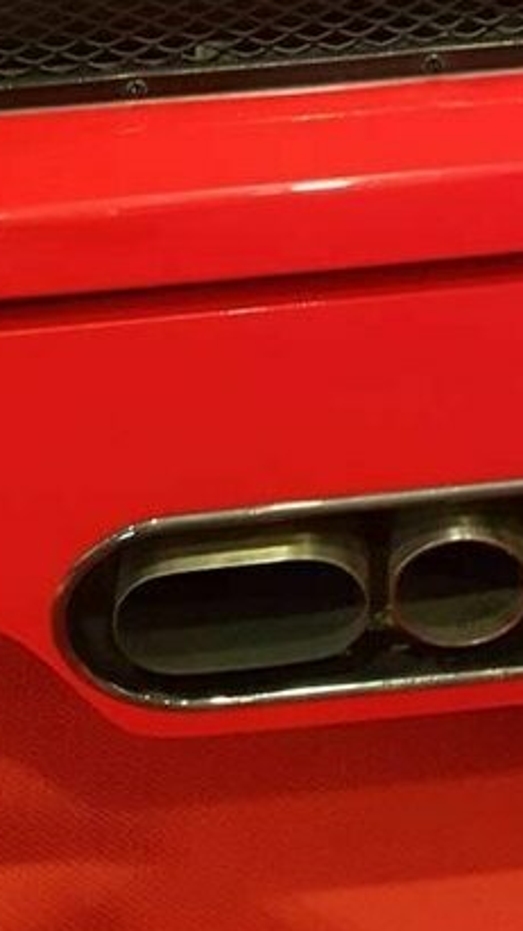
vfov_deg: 27.8
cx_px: 525
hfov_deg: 17.1
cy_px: -104
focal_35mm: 69
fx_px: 1702
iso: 800
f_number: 1.7
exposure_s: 1/33
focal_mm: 4.2
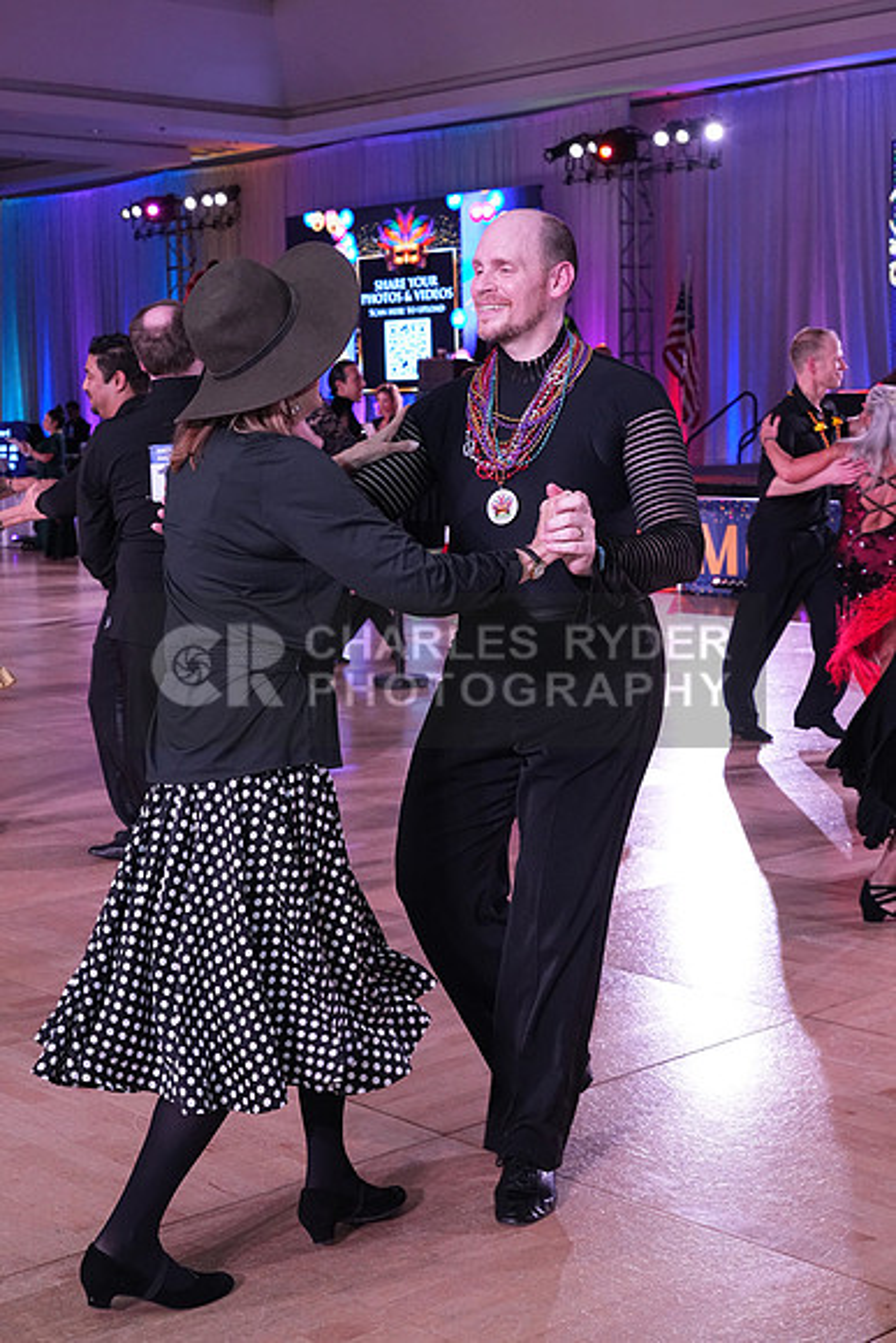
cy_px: 672
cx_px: 448
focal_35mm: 53
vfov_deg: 37.5
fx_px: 1977
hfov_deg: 25.5
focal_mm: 53
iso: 3200
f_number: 8
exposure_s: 1/250
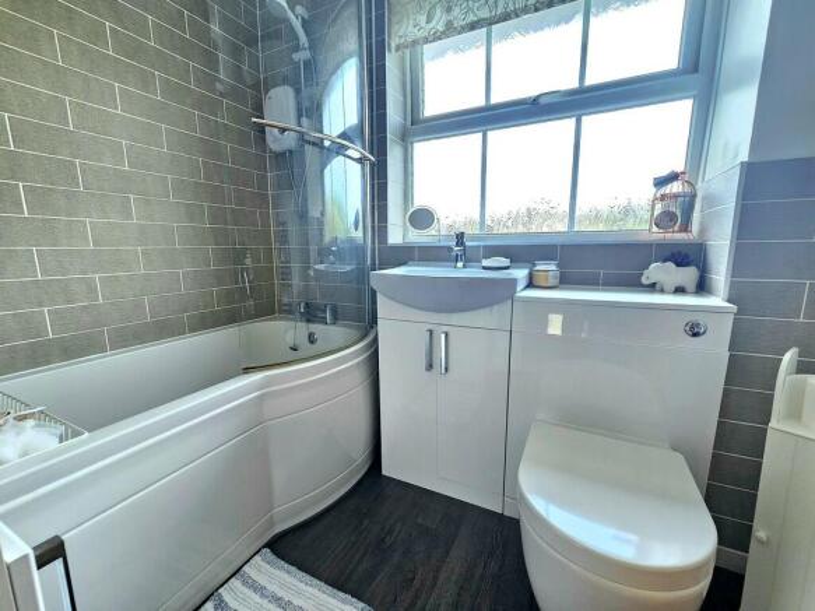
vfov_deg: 89.9
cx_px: 408
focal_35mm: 13
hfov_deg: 106.2
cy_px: 306
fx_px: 306
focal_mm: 2.2
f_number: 2.2
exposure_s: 1/71.4
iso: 200
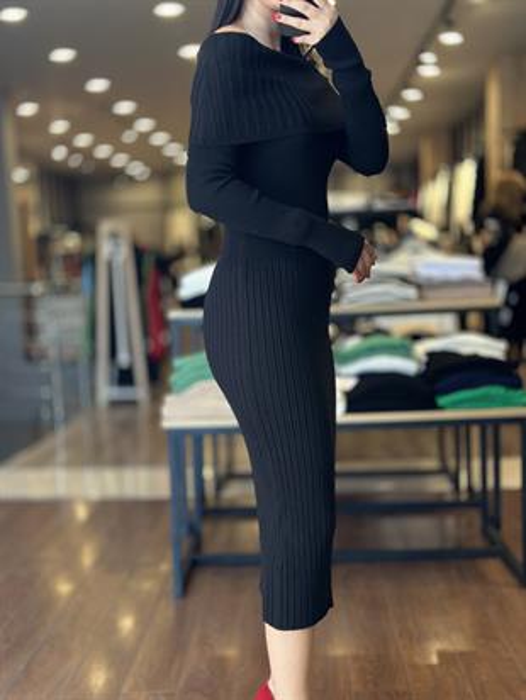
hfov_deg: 30.3
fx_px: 972
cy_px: 350
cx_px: 263
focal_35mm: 48
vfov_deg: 39.6
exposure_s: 1/109
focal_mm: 6.86
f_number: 1.78
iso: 125
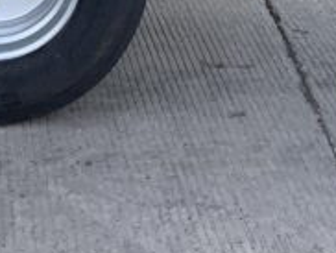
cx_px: 126
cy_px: -371
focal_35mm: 163
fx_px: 1584
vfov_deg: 8.3
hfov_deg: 12.1
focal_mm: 3
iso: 16
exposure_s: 1/709
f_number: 1.8
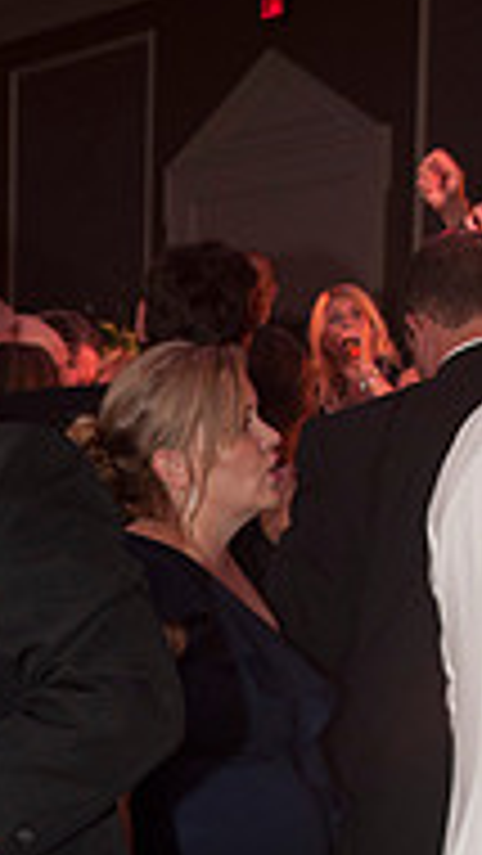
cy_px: 904
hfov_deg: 9.9
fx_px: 2701
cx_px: -187
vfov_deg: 17.5
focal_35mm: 119
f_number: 5
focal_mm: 32
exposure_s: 1/60
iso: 400
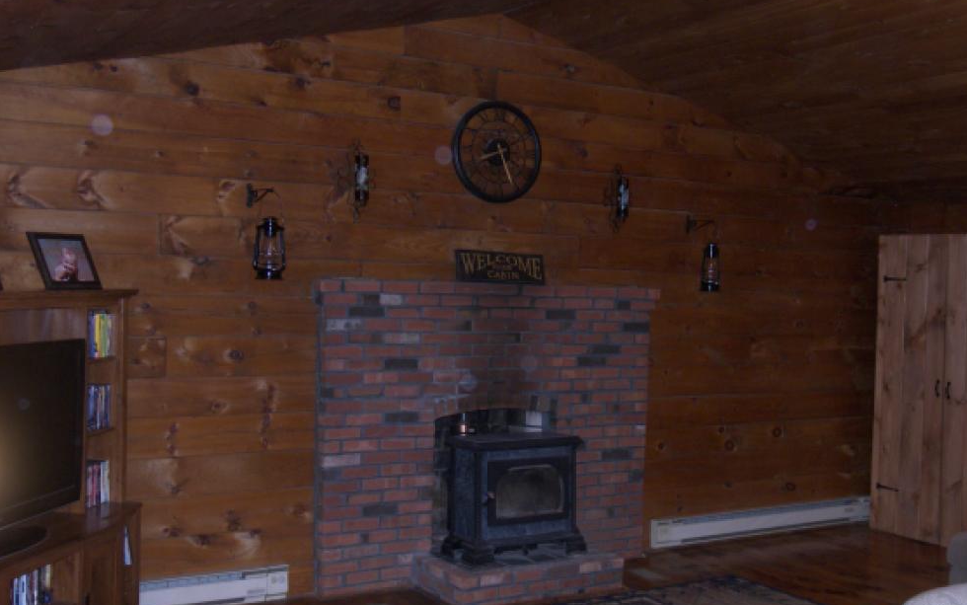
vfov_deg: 31.3
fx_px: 1081
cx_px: 487
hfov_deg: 48.2
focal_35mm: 41
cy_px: 303
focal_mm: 7.8
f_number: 3.2
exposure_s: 1/40
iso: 160
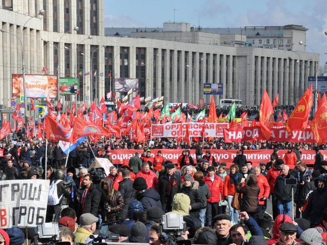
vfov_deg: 9.1
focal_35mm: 164
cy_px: 147
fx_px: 1546
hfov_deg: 12.1
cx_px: 194
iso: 1000
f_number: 14
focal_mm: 75
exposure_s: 1/800
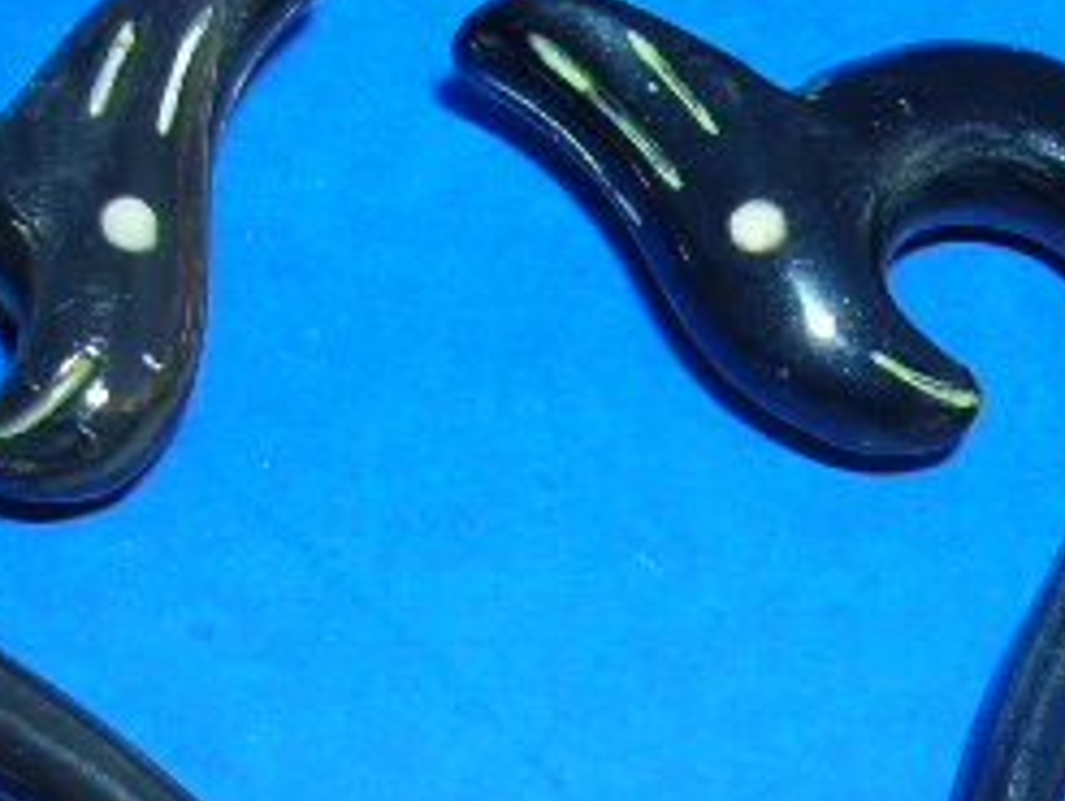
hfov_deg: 21.5
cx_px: 558
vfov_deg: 16.2
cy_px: 606
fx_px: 2802
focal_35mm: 91
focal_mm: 5.8
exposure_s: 1/60.1
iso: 50
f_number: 5.6
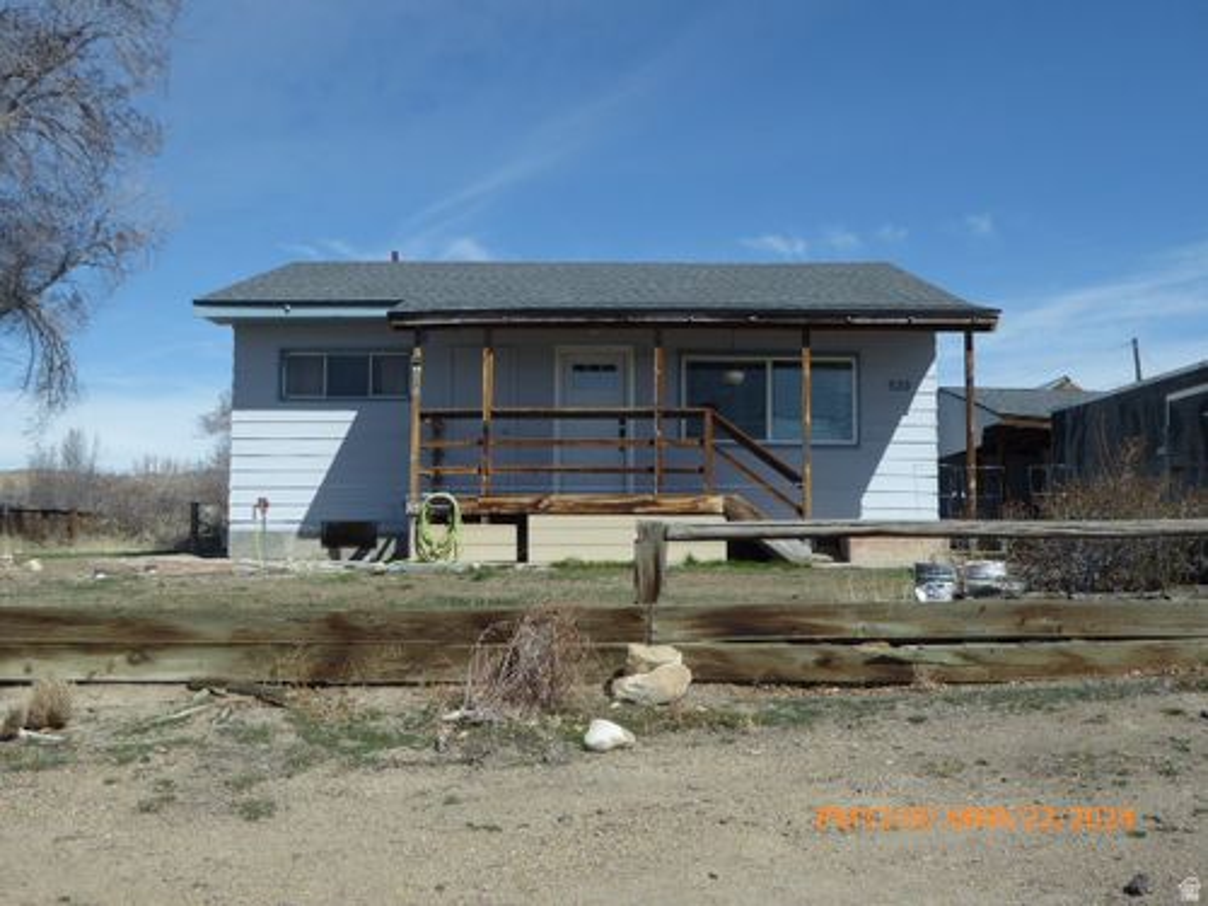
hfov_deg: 52.6
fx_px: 1221
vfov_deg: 40.7
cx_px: 604
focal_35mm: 35
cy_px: 453
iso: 80
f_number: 3.7
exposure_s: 1/800
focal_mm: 6.3
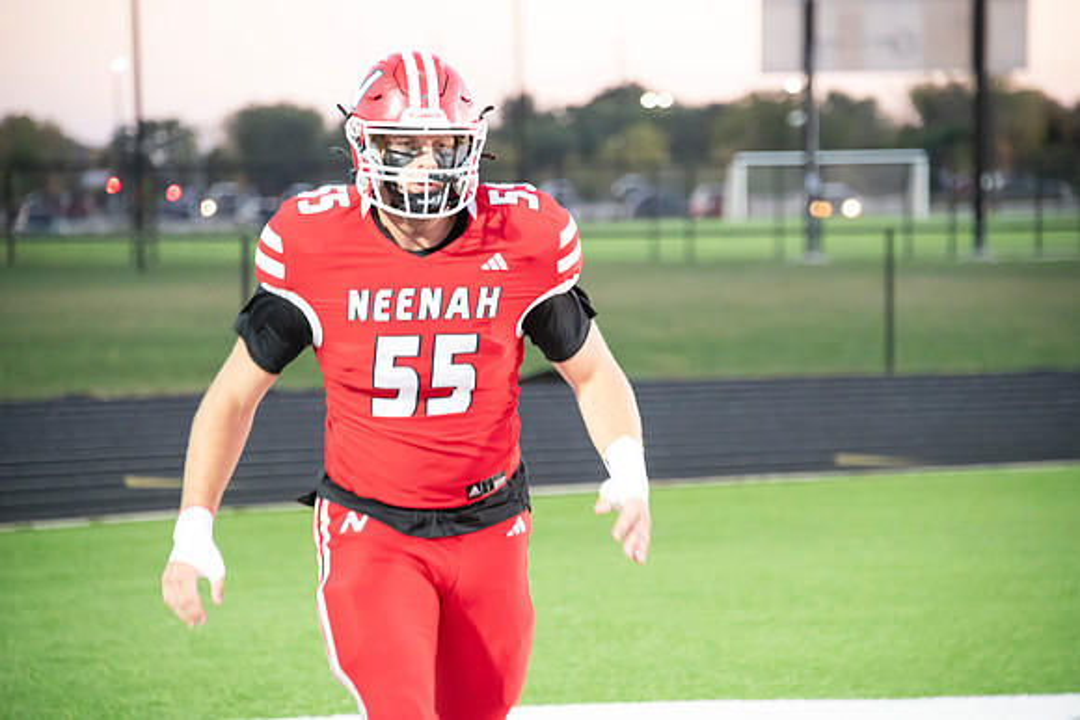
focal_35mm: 200
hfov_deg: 10.3
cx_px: 540
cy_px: 360
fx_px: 6001
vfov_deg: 6.9
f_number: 5.6
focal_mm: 200
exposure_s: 1/160
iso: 8000
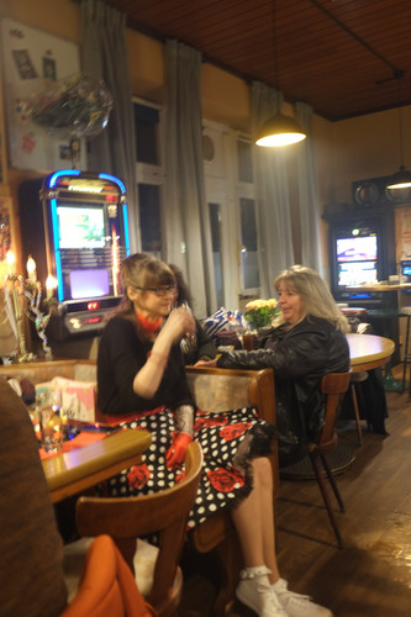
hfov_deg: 42.3
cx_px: 206
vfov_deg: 60.3
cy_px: 308
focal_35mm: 31
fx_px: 531
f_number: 4
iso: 800
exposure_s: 1/2
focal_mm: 20.5
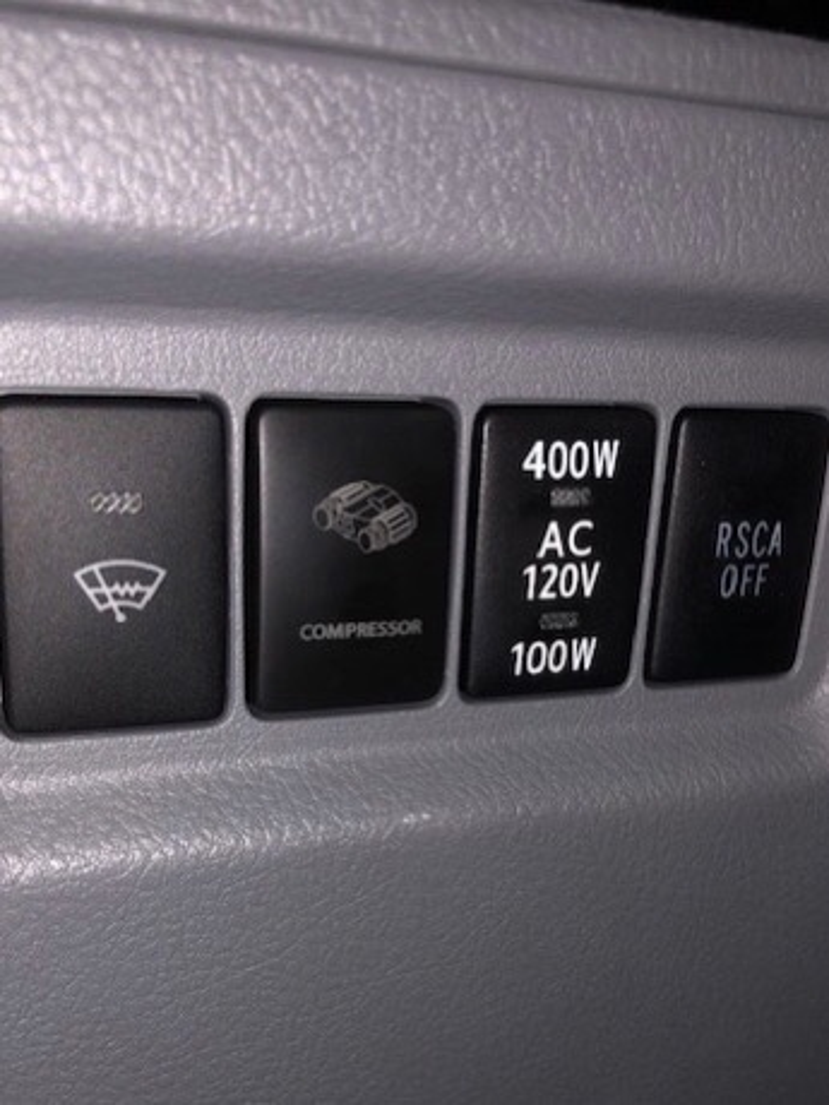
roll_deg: +1.4
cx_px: 414
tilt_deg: -8.3
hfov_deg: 49.7
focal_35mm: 28
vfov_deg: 63.4
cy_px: 552
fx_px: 894
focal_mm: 4
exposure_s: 1/35
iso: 32
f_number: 1.8
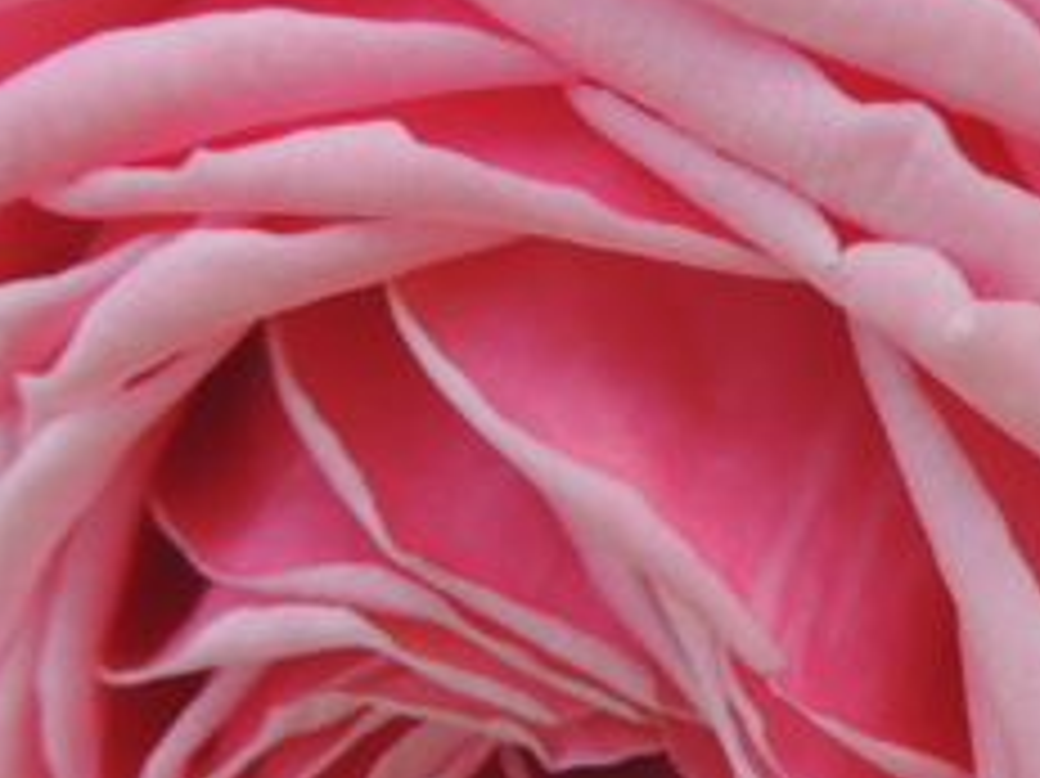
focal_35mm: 97
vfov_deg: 15.2
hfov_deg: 19.9
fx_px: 2913
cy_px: 288
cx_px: 932
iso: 100
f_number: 3.1
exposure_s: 1/640
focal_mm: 4.9
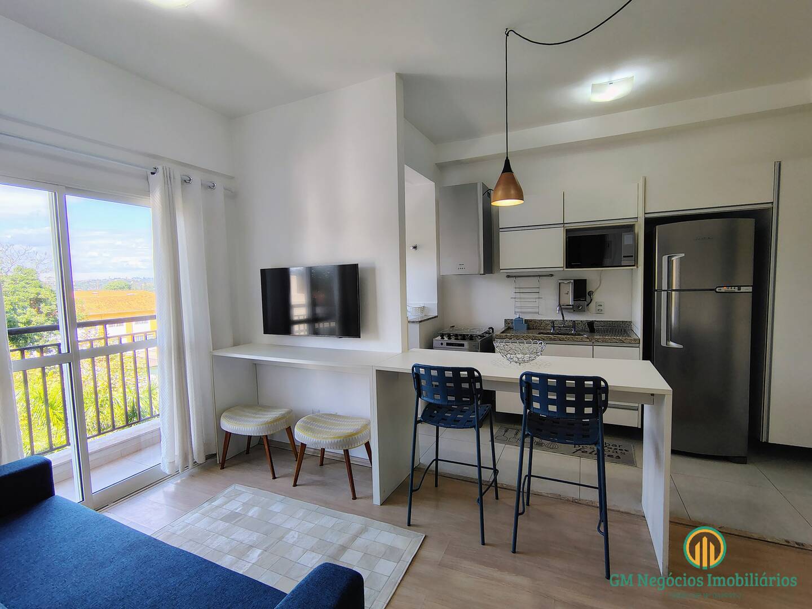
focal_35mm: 16
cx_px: 406
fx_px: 375
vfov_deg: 78.1
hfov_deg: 94.5
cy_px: 304
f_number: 2.2
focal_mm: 2.13
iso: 237
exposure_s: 1/120
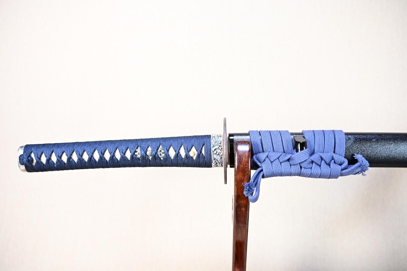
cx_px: 204
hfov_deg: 64.6
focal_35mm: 28
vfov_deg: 45.7
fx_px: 322
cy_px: 136
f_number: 3.5
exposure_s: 1/2
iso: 100
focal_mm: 19
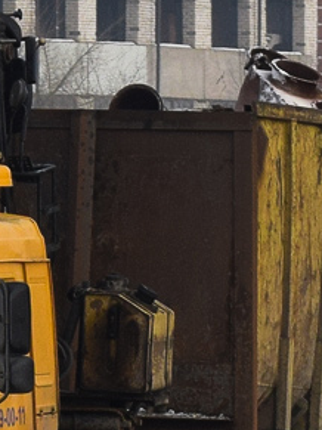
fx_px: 4058
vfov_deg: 6.1
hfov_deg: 4.5
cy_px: 267
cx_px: -46
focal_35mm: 327
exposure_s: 1/320
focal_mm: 55
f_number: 9
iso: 200
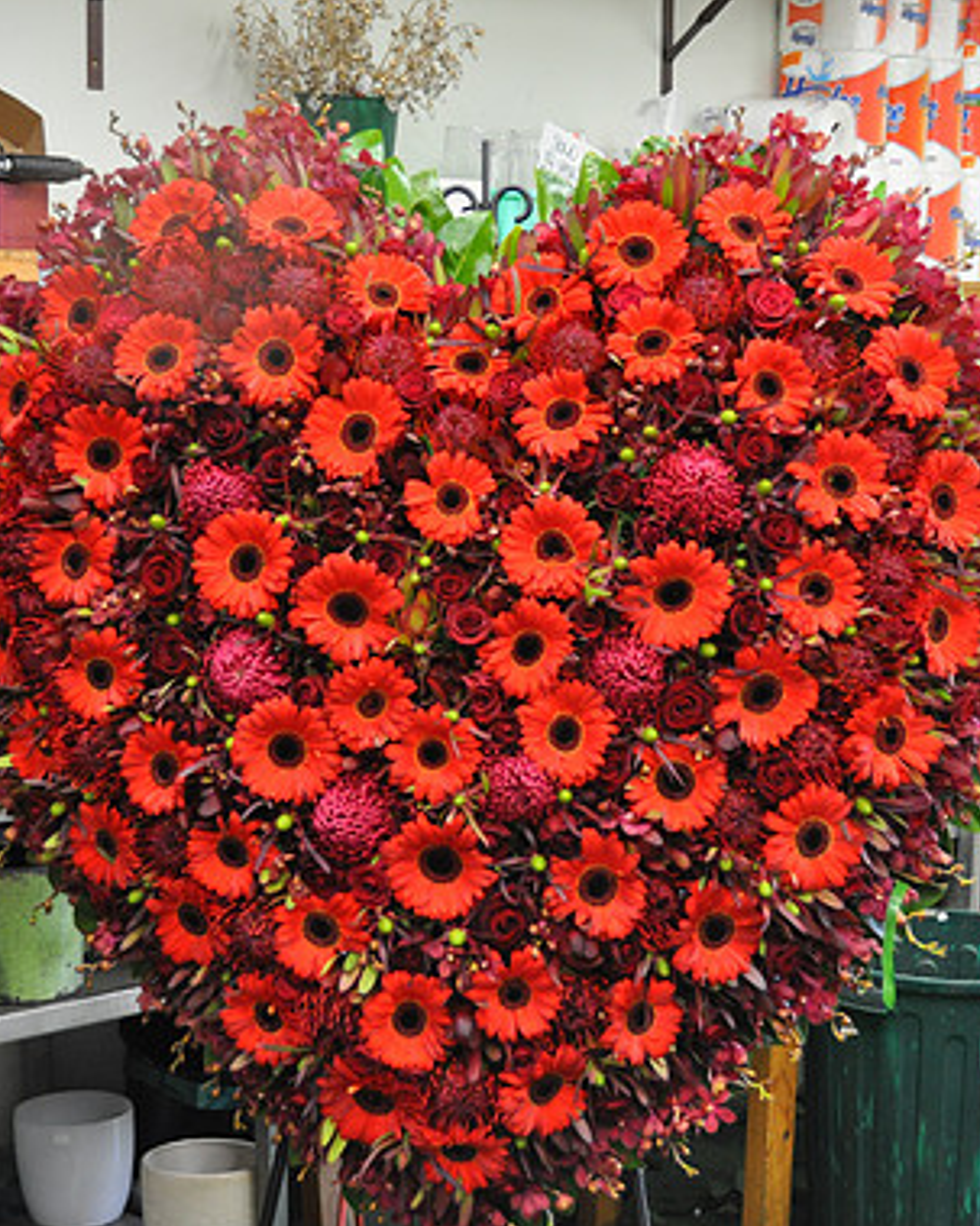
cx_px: 543
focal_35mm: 67
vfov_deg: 28.4
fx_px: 2420
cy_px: 619
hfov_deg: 22.9
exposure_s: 1/40
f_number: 4
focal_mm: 31
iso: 800
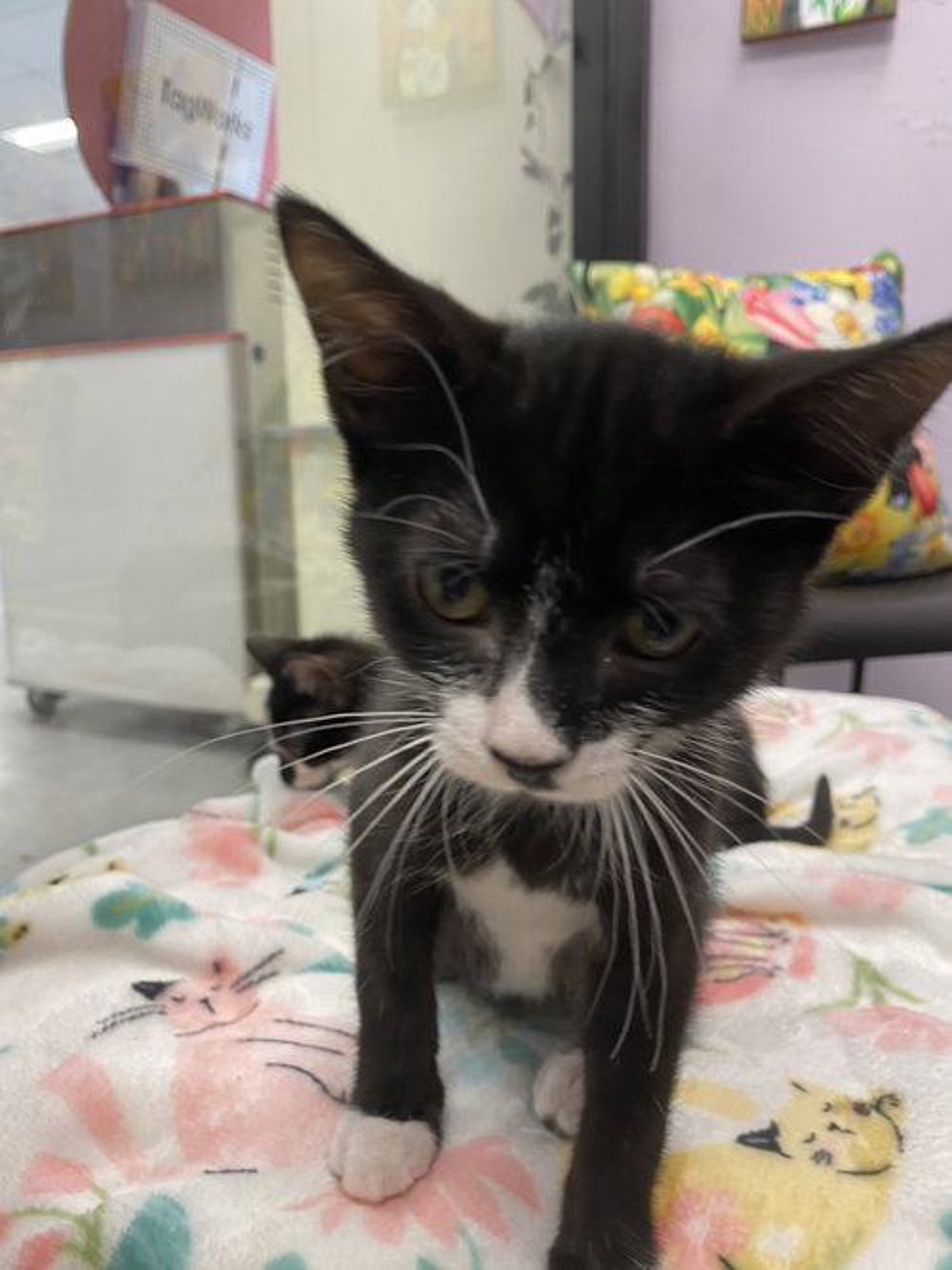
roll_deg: +2.0
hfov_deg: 53.0
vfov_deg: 67.3
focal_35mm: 26
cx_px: 476
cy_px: 635
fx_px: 954
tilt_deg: -6.9
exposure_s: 1/60
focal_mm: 4.25
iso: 80
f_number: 1.8
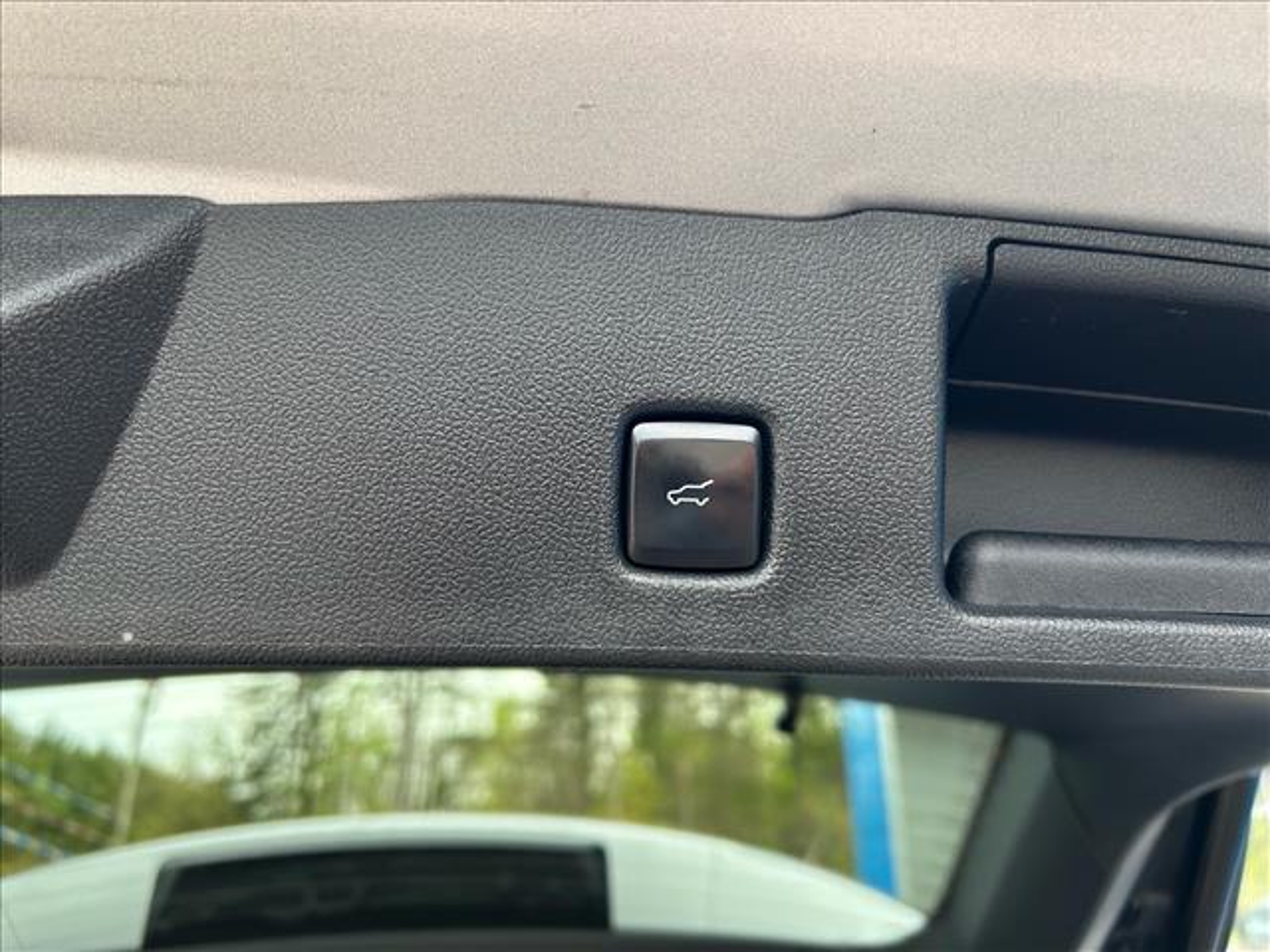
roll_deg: +1.5
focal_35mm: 26
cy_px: 476
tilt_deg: +24.1
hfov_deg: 67.3
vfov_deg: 53.1
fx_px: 954
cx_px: 635
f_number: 1.5
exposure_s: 1/142
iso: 40
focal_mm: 5.7
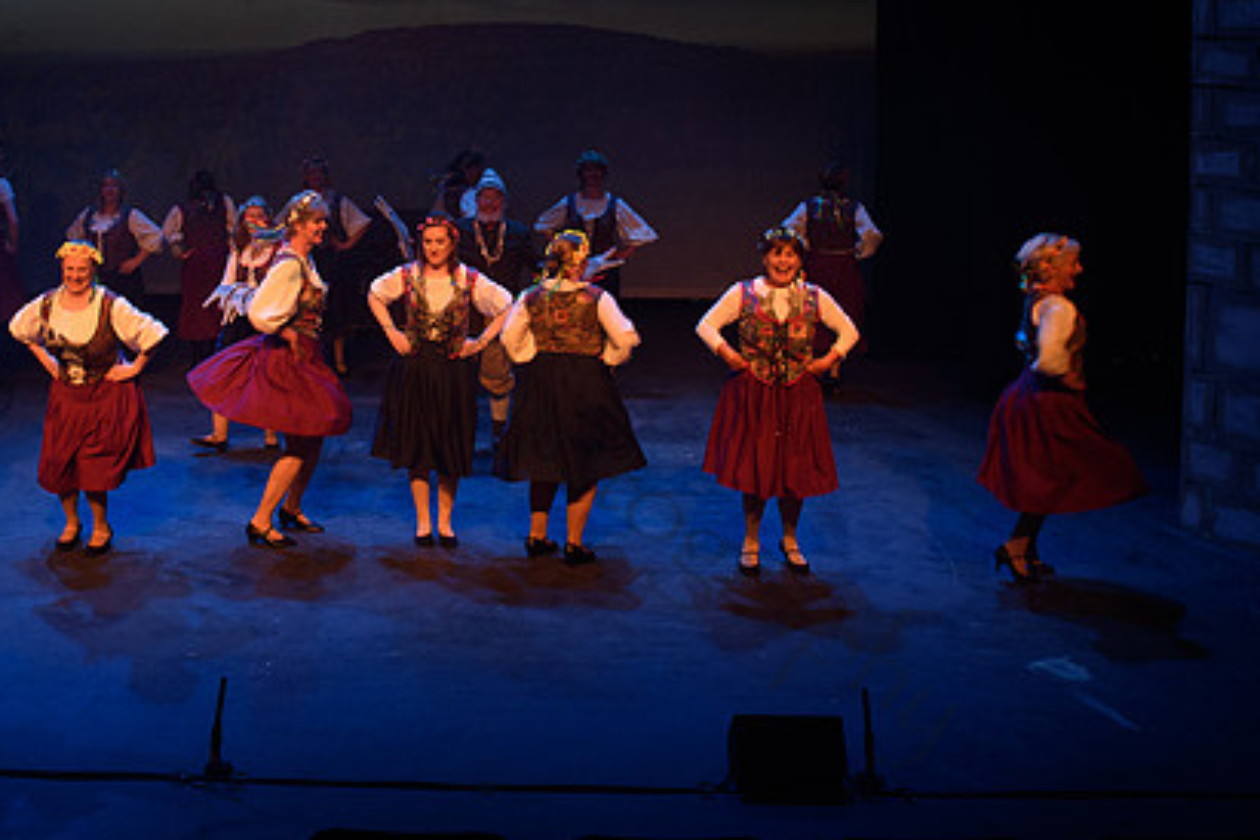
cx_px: 372
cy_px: 126
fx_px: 1645
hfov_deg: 41.1
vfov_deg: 27.8
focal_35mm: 47
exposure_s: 1/60
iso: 1250
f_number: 3.5
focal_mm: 24
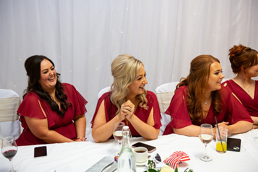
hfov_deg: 44.5
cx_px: 129
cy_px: 86
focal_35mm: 44
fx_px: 315
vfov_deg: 30.5
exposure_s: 1/160
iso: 1250
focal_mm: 44
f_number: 3.5
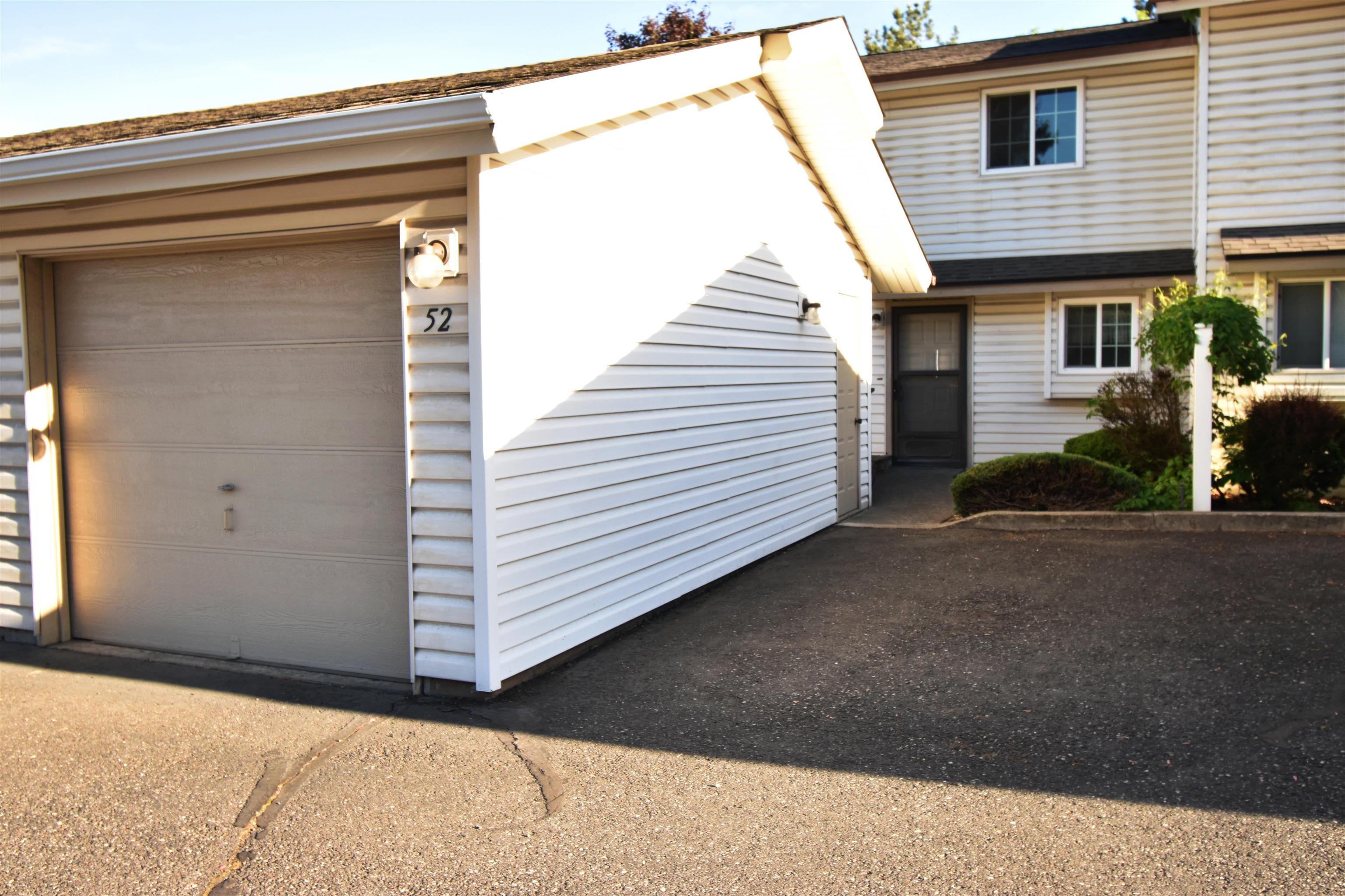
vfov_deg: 43.6
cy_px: 448
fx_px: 1121
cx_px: 672
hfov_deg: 61.9
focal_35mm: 30
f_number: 5.6
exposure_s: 1/250
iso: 400
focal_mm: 20
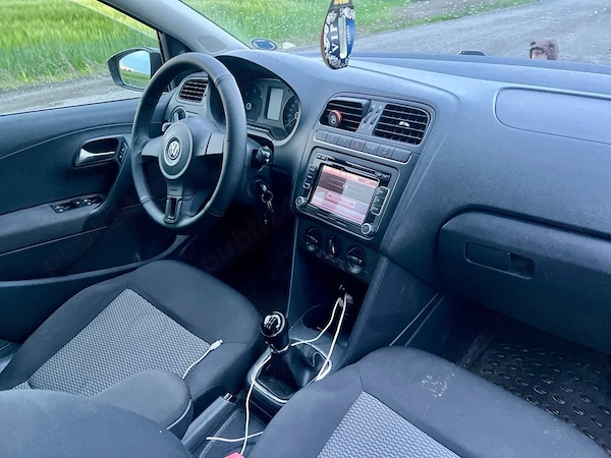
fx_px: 459
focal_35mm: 26
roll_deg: +2.0
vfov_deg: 53.1
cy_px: 229
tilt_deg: -30.1
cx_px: 306
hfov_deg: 67.3
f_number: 1.5
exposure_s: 1/56
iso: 500
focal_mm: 5.7
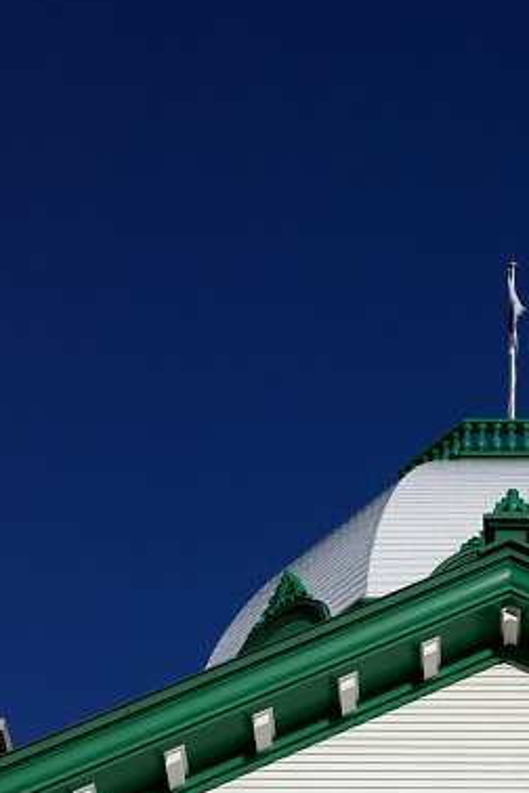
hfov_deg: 15.2
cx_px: 489
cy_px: 590
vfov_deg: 22.7
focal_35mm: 89
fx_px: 1962
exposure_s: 1/640
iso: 200
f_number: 10
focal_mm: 28
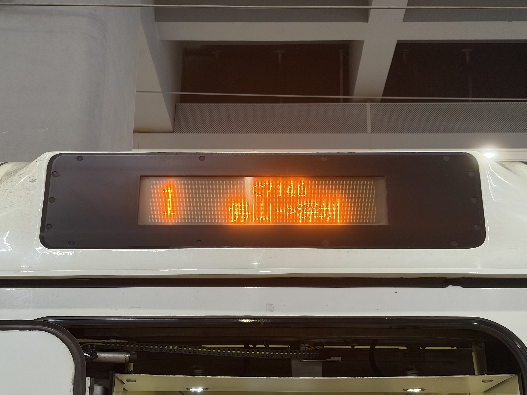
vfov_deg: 27.5
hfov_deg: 36.2
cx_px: 261
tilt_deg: +20.2
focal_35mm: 53
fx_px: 807
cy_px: 195
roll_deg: -0.4
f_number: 1.6
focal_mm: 5.96
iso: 100
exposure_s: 1/35
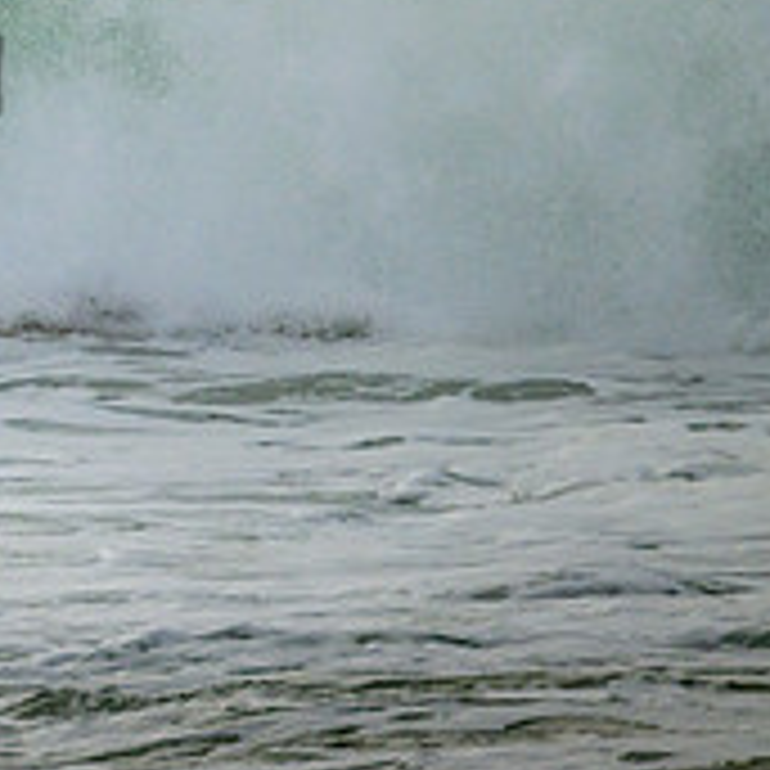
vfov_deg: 0.8
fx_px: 57933
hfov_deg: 0.8
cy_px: 11
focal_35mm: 2302
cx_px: -473
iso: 1100
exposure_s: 1/2500
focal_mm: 800
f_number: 11
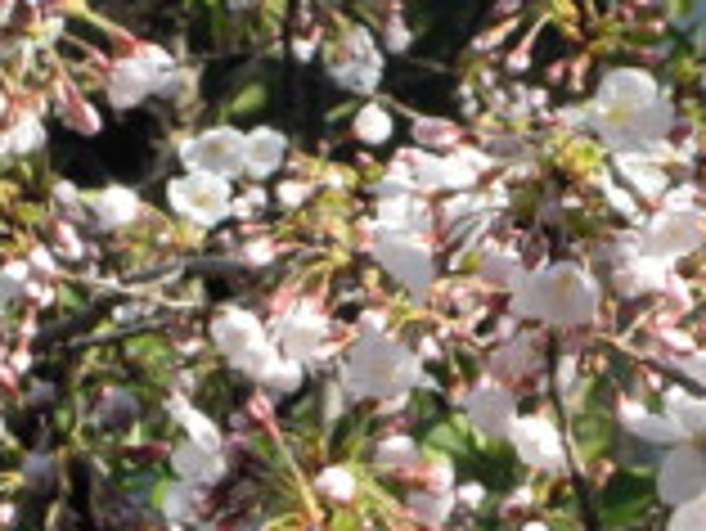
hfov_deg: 4.9
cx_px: 607
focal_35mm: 401
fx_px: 8185
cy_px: 464
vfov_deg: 3.7
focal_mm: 25
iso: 200
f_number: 6.6
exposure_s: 1/250
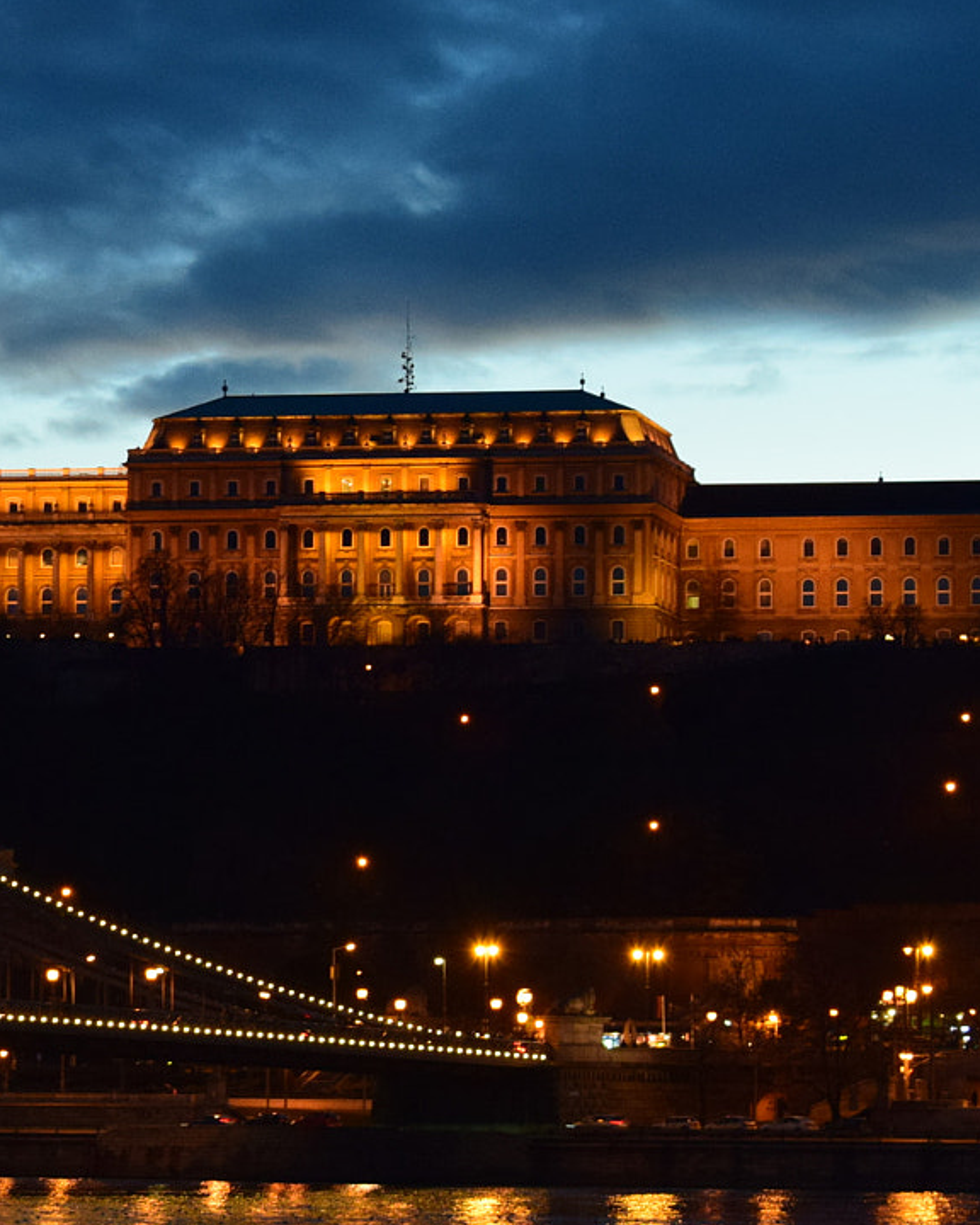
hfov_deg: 8.9
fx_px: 6237
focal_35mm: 172
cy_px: 645
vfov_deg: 11.2
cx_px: 36
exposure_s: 1/15
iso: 1600
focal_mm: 55
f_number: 6.3
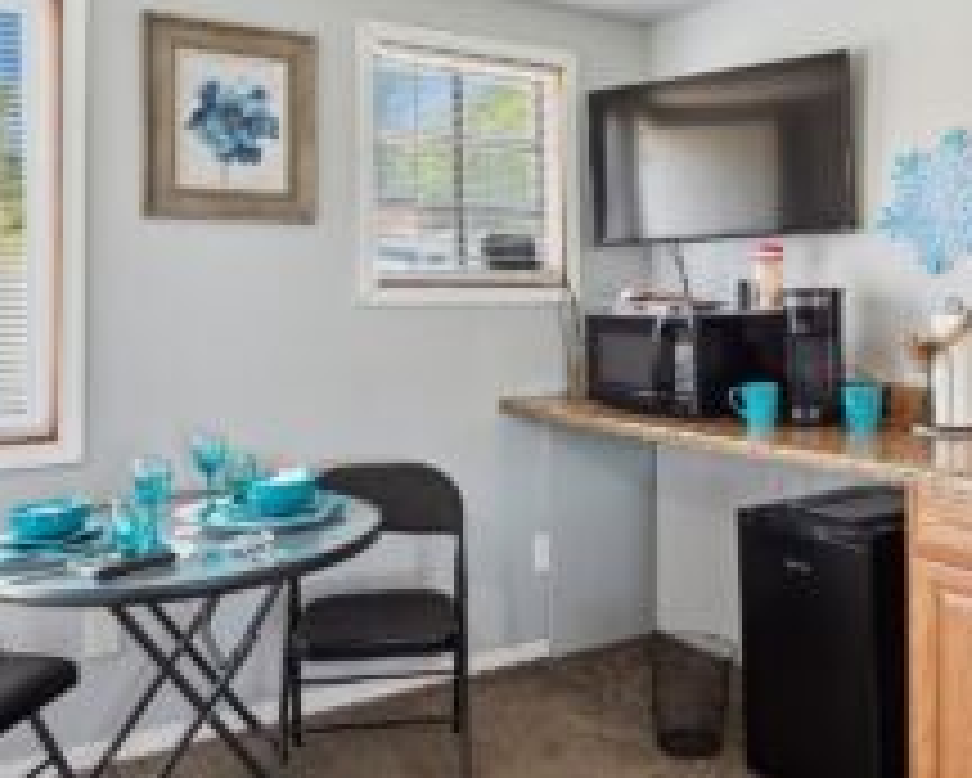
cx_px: 603
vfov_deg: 44.3
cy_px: 299
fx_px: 950
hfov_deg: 53.6
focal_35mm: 33
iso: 200
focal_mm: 19
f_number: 8
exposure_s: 1/13
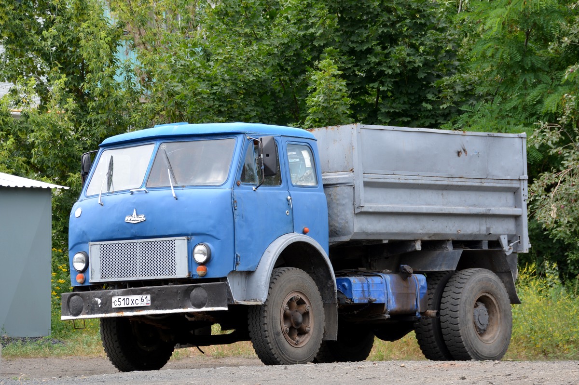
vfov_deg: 10.2
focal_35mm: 135
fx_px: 2170
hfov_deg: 15.2
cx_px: 290
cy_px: 192
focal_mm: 90
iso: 200
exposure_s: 1/160
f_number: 6.3
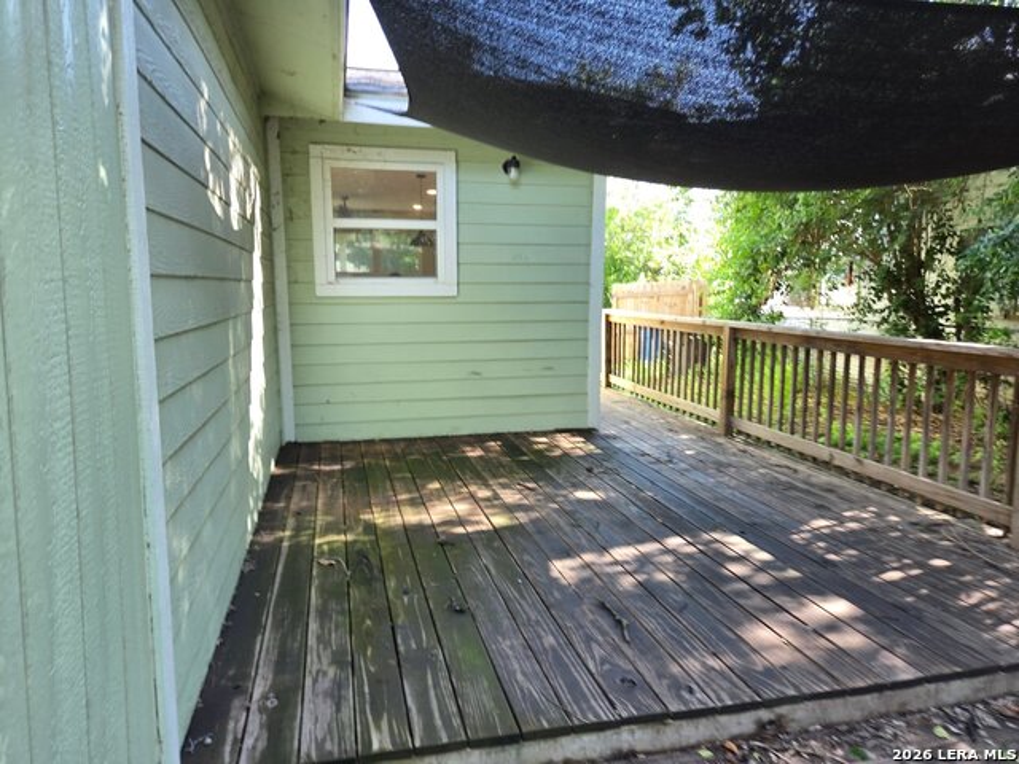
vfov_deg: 58.9
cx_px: 510
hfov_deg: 73.9
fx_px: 677
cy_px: 382
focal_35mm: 23
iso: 64
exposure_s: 1/180
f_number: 1.8
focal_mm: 5.4
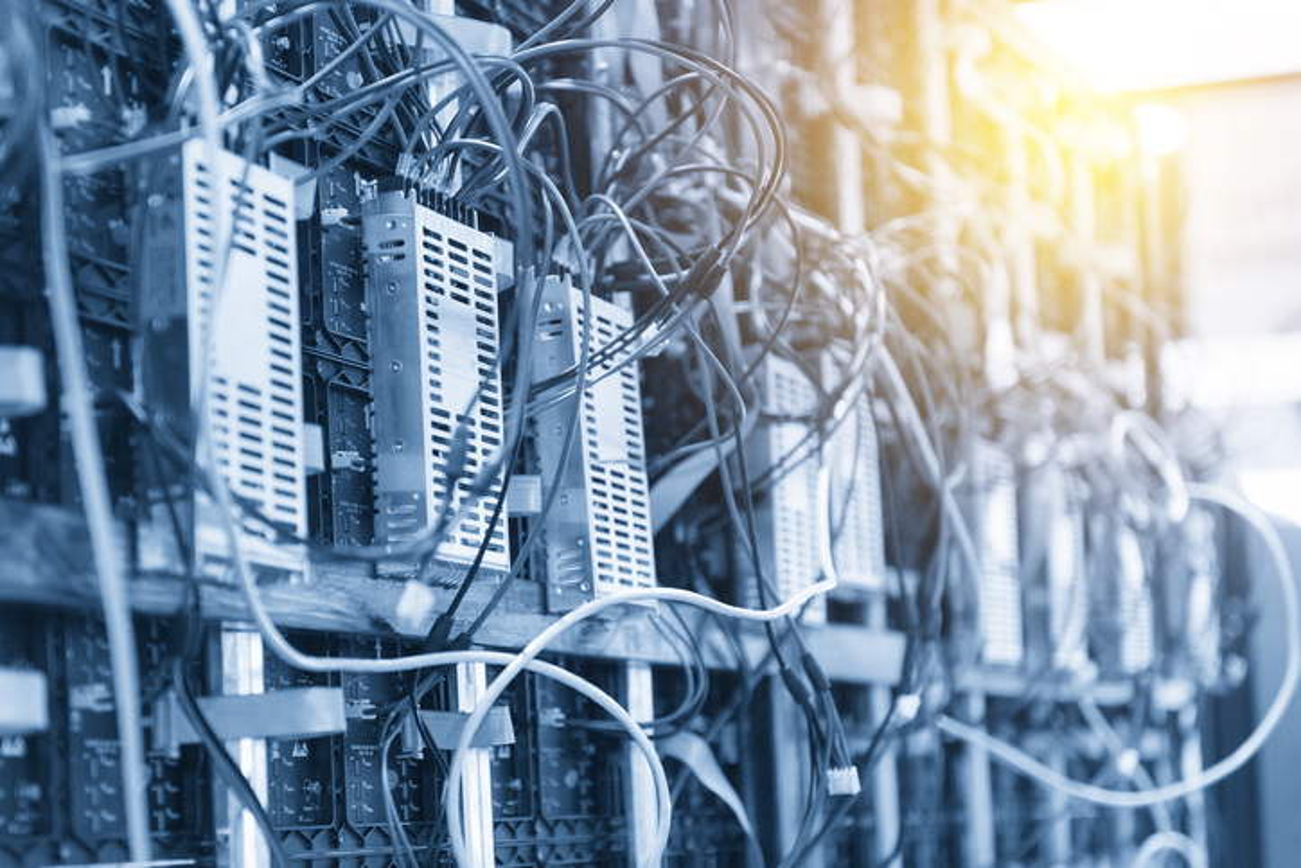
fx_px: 2530
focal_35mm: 70
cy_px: 434
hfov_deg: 28.8
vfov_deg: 19.5
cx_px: 650
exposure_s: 1/50
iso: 1250
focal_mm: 70
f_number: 2.8
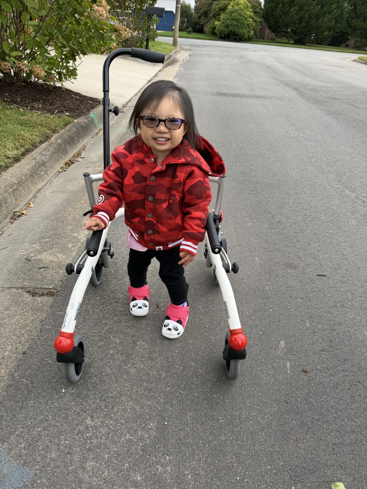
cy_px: 244
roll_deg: -5.0
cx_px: 184
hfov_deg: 56.8
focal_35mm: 24
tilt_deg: -31.7
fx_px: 339
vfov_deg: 71.6
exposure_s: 1/528
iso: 80
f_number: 1.78
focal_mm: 6.76
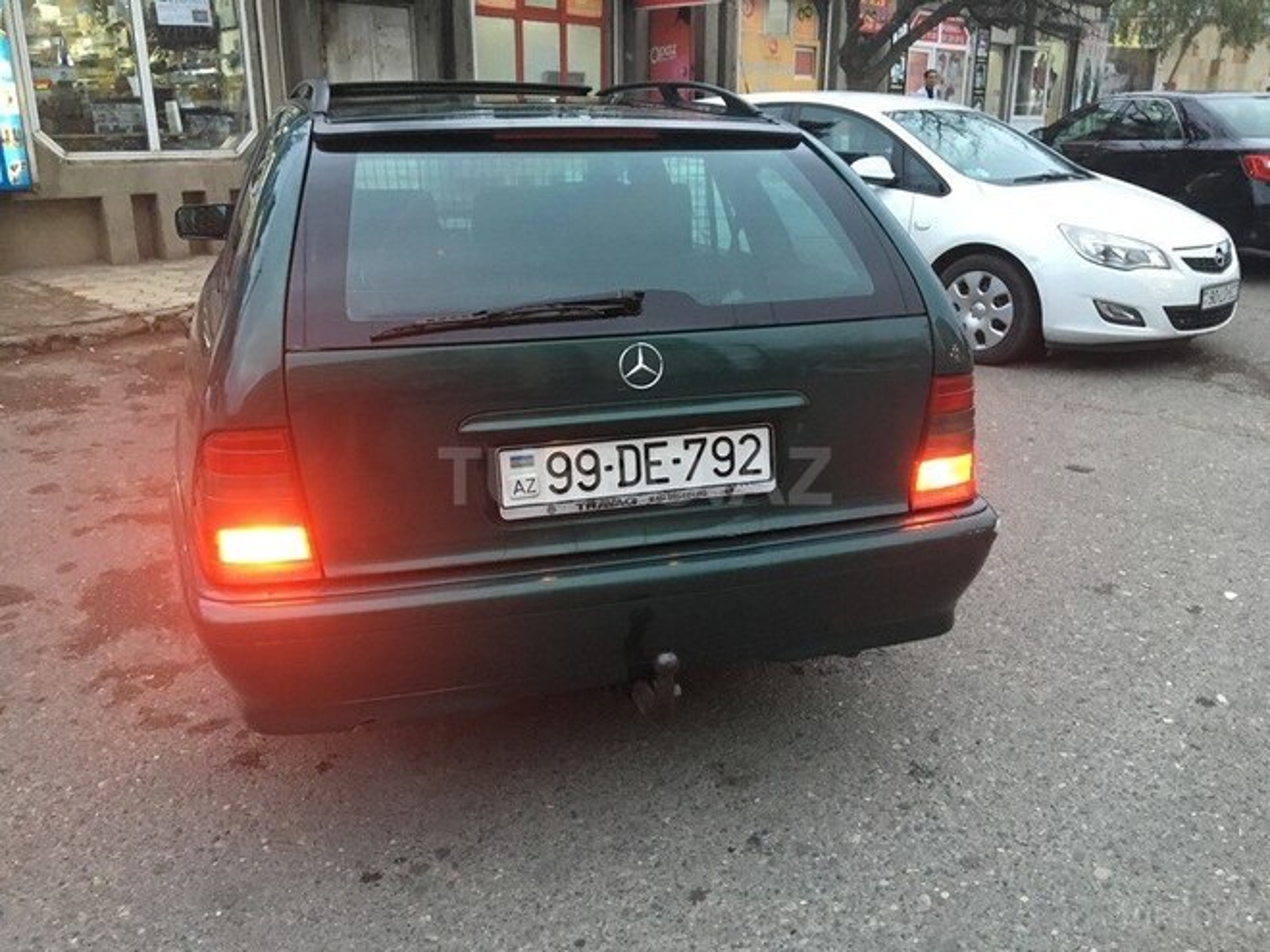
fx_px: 1064
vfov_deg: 48.2
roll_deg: -0.3
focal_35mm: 29
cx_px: 635
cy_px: 476
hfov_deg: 61.7
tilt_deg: -16.1
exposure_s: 1/33
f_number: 2.2
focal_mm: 4.15
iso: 250
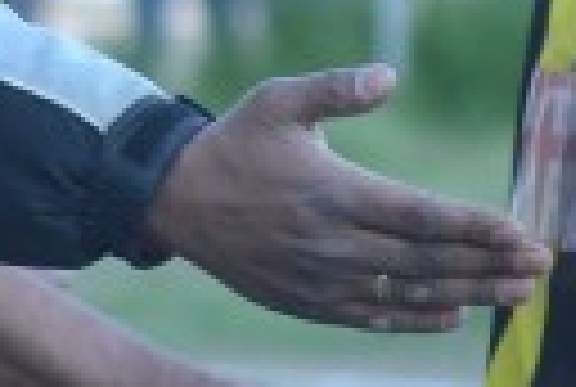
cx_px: -378
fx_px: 16688
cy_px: -158
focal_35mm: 1041
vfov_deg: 1.3
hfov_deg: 2.0
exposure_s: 1/500
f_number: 5
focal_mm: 135
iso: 900
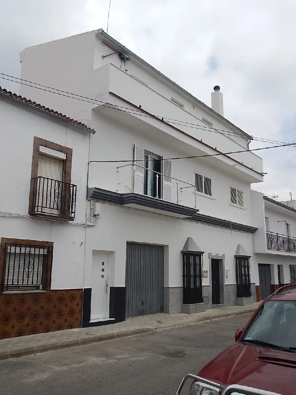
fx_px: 342
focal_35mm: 30
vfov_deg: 60.0
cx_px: 148
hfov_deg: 46.8
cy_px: 198
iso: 125
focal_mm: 5.5
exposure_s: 1/1500
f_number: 3.9
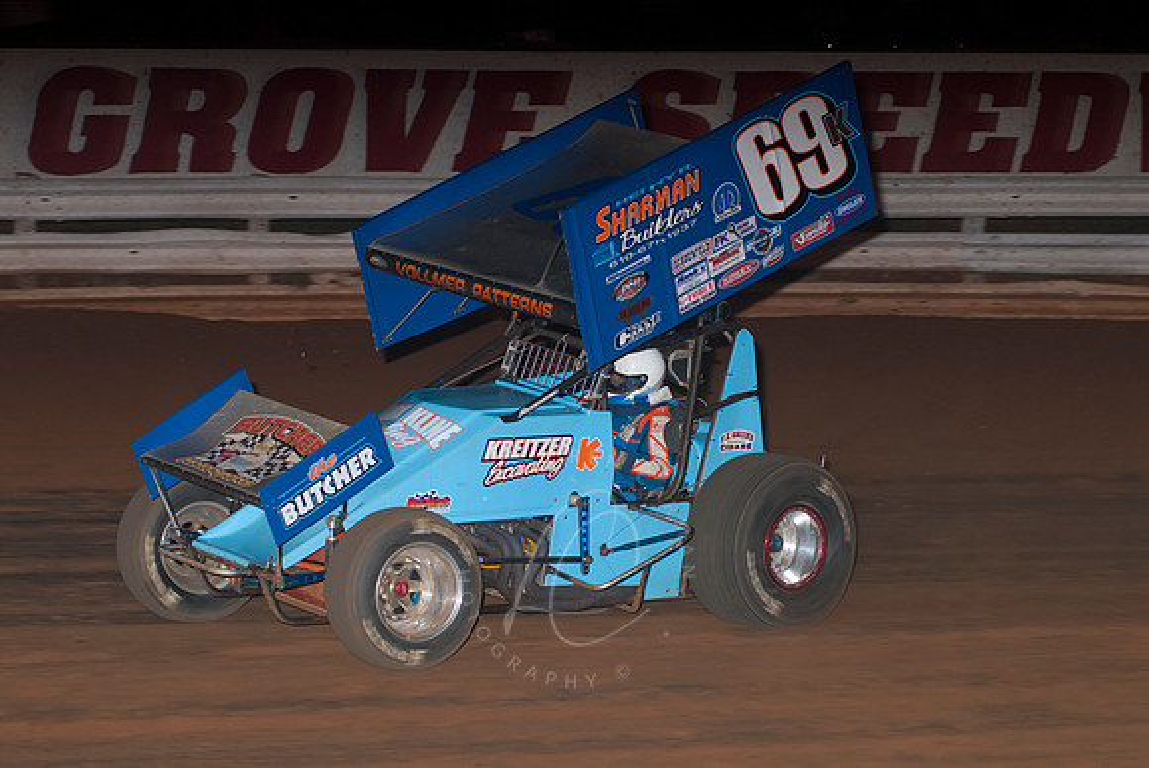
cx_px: 574
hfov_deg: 17.0
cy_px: 384
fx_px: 3834
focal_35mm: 120
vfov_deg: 11.4
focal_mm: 80
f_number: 4
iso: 400
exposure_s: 1/400
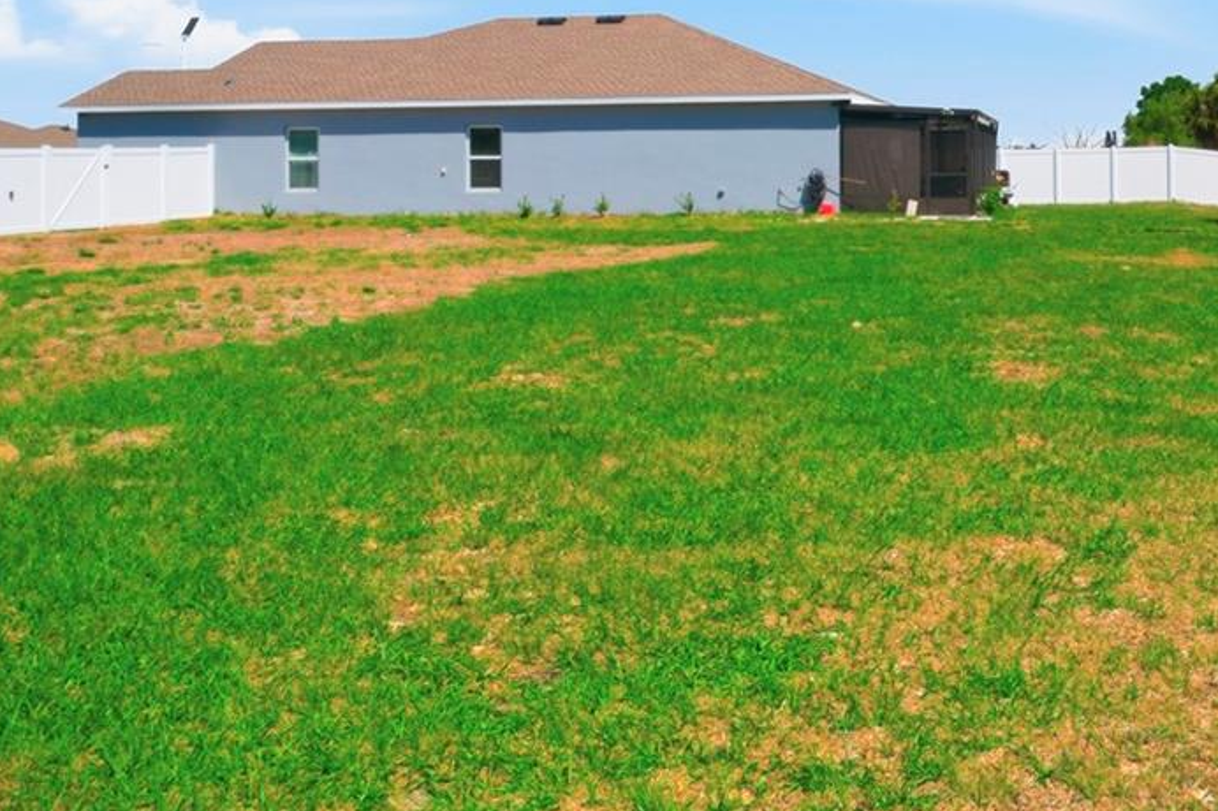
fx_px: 1291
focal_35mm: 38
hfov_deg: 49.5
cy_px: 145
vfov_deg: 33.7
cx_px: 827
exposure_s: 1/100
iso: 100
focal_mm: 11
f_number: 16
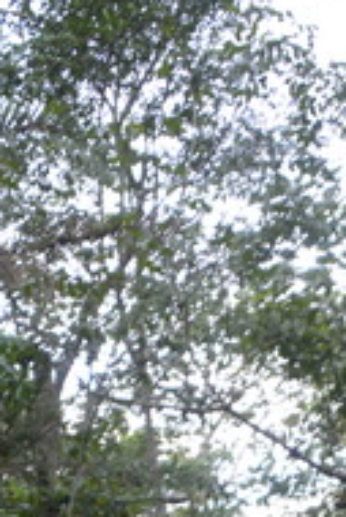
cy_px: 614
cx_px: 335
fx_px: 1122
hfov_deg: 17.2
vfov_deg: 23.8
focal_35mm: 78
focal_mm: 20
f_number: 3.5
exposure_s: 1/60
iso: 1000
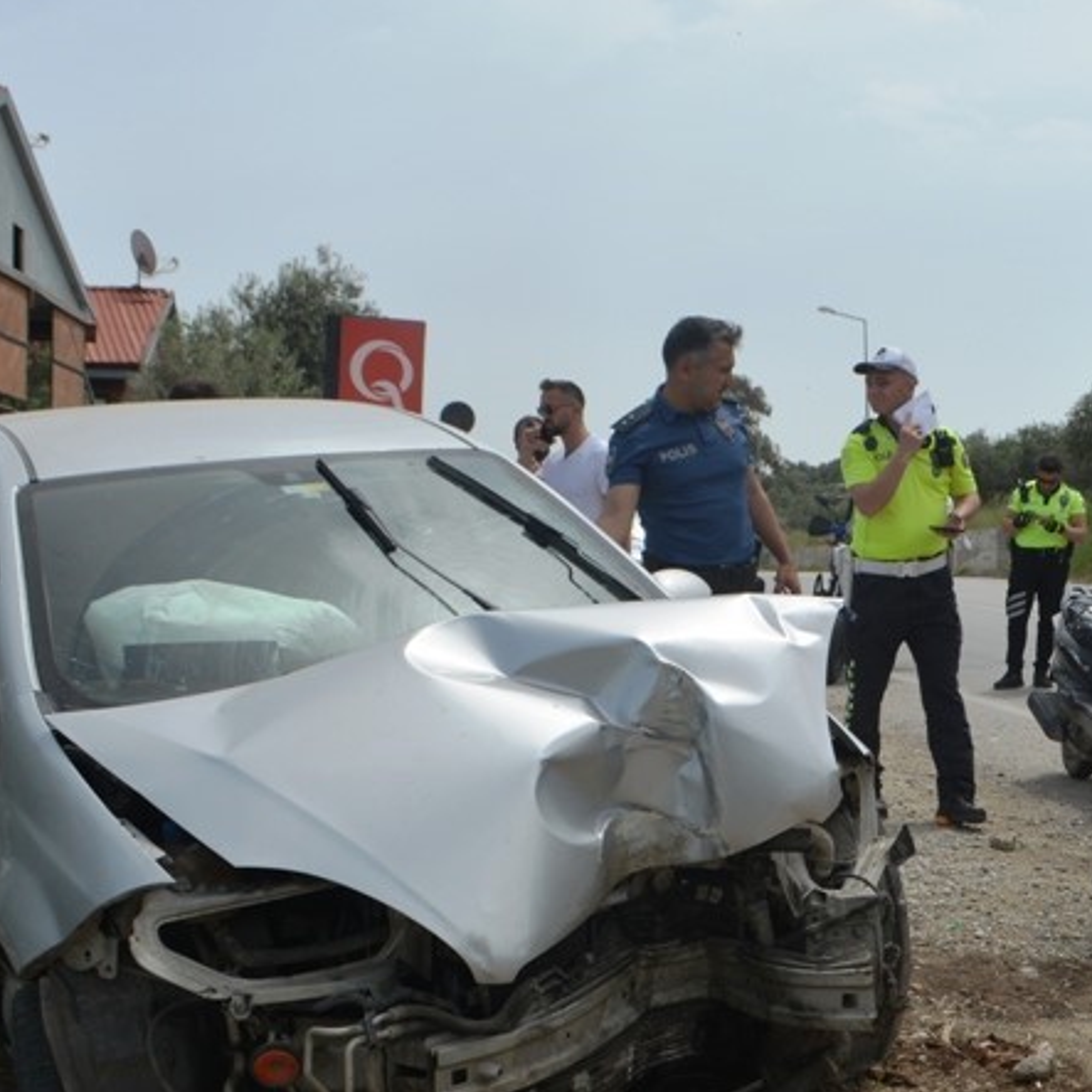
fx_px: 1892
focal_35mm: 53
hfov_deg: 31.5
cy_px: 598
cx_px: 845
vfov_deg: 32.2
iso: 100
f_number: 9
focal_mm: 18
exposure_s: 1/320
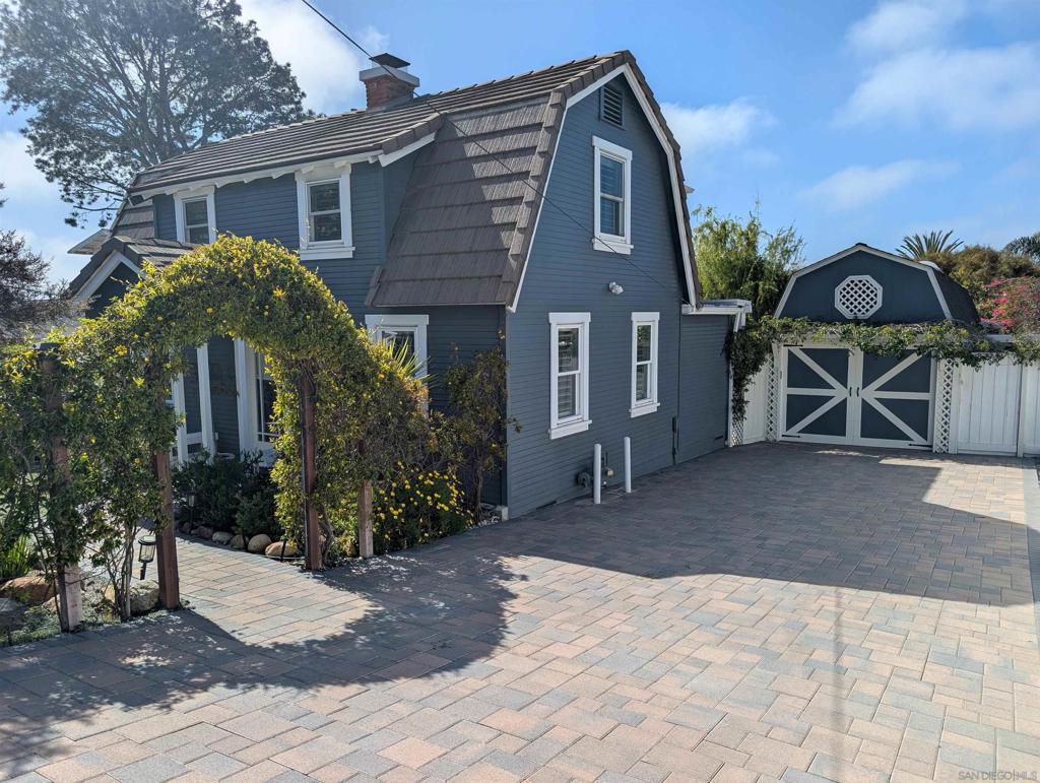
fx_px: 722
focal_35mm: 24
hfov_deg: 71.5
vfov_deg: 56.9
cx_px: 520
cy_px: 392
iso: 22
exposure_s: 1/1764
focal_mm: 6.9
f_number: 1.68
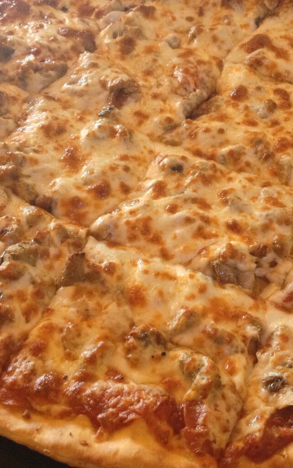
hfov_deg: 22.3
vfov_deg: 35.1
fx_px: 741
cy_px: 211
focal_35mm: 58
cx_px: 190
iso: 200
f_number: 2.4
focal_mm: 4.28
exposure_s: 1/20
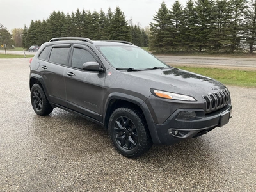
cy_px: 96
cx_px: 128
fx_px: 214
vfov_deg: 48.2
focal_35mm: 29
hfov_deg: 61.7
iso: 25
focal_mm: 3
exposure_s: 1/122
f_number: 1.8
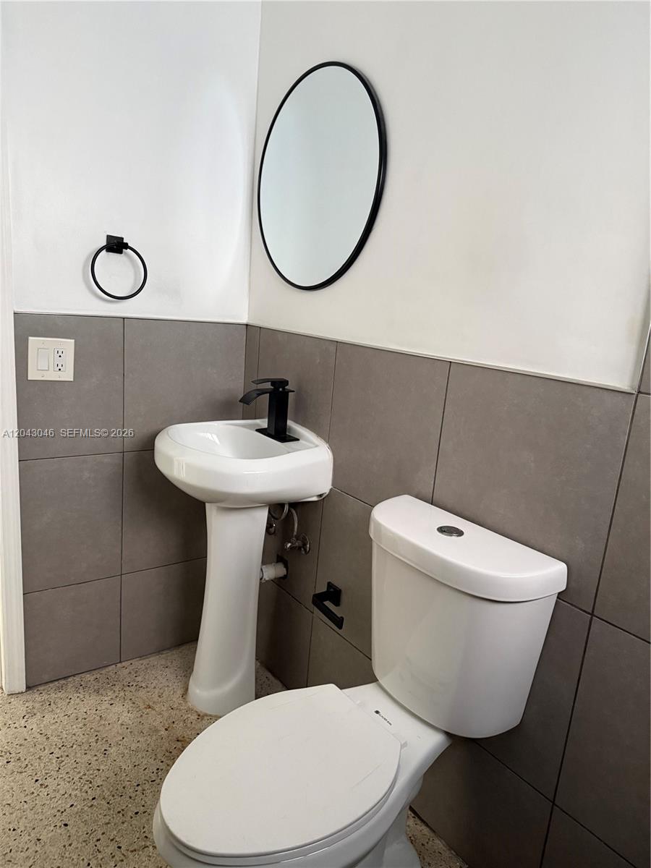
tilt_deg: -12.8
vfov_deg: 71.6
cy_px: 434
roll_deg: -6.1
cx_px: 326
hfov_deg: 56.8
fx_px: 602
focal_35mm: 24
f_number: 1.78
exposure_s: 1/60
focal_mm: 6.76
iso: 640
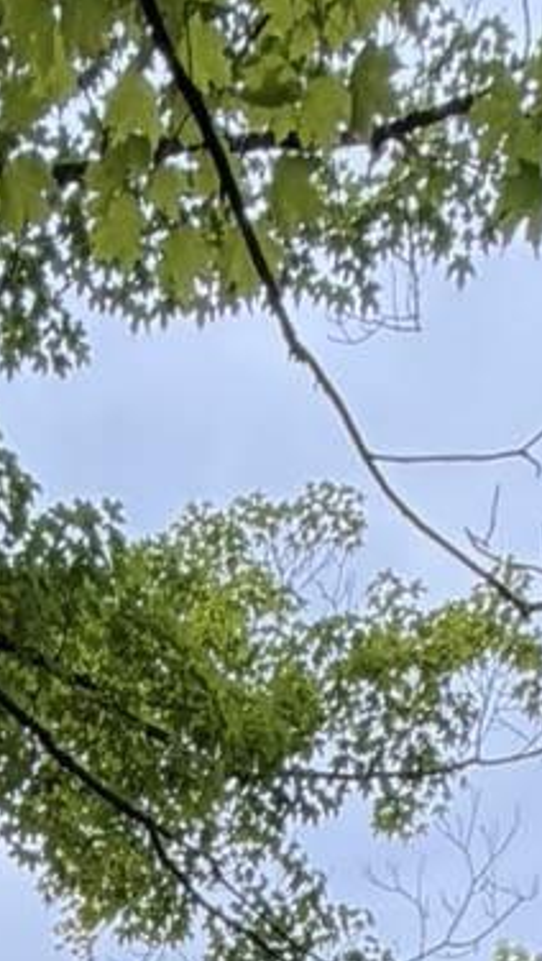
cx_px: 143
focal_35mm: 83
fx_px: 2117
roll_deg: +1.1
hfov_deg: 14.5
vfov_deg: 14.3
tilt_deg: +0.4
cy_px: 2408
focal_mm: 2.22
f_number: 2.2
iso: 50
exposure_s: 1/359
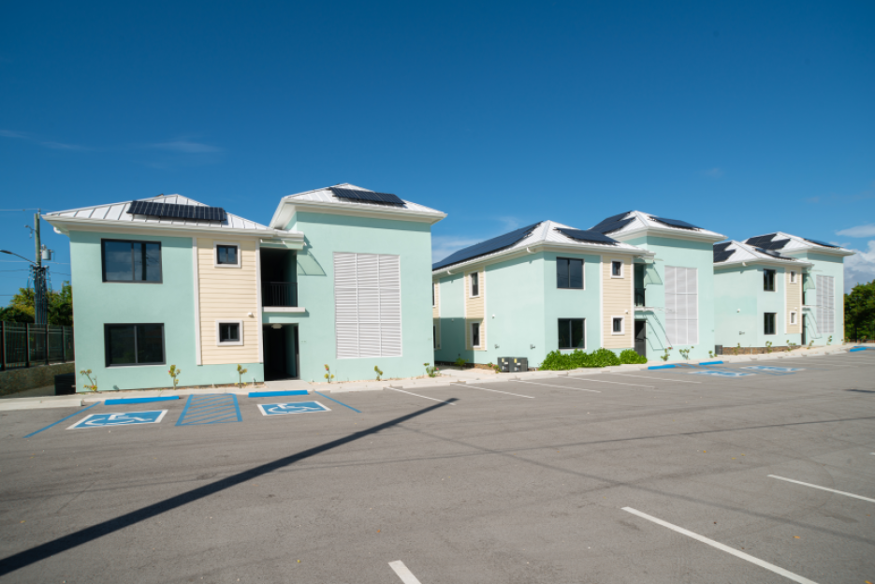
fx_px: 438
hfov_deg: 90.0
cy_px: 292
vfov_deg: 67.4
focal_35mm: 18
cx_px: 438
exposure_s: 1/125
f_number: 11
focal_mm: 18
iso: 50
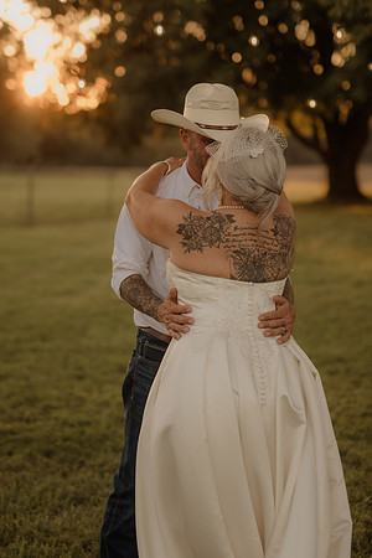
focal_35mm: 75
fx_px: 1162
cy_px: 279
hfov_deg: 18.2
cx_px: 186
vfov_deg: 27.0
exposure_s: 1/400
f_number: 2.8
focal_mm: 50
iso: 200
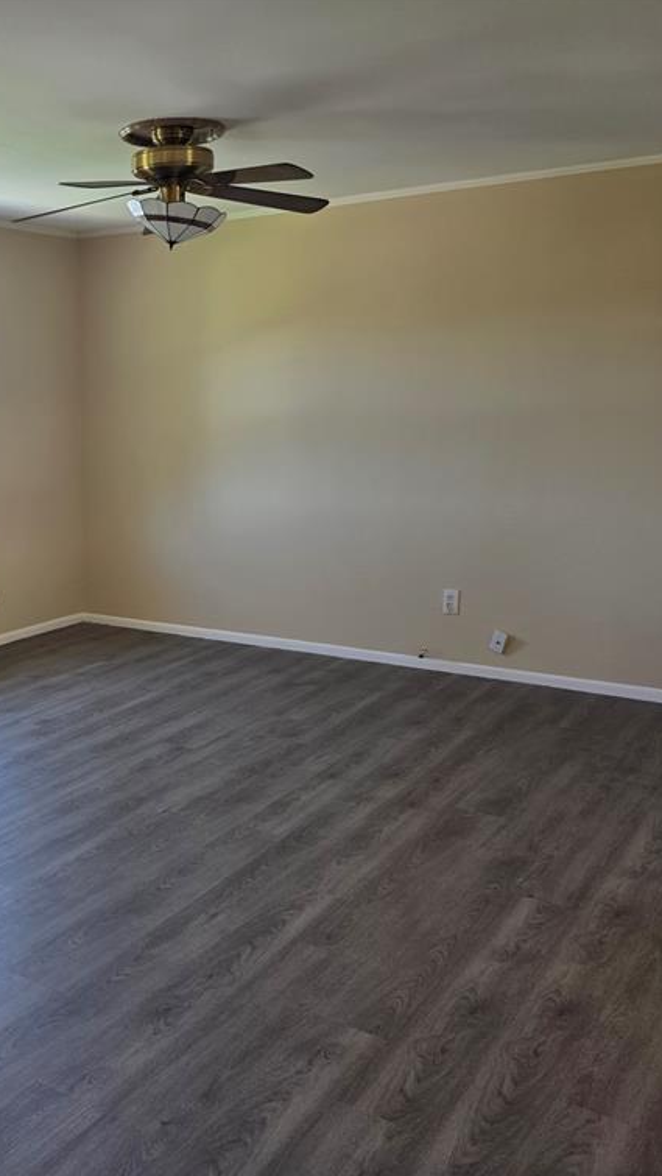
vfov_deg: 58.0
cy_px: 590
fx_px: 1060
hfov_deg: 32.8
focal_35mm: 34
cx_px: 56
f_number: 1.7
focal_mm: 6.3
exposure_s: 1/120
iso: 125
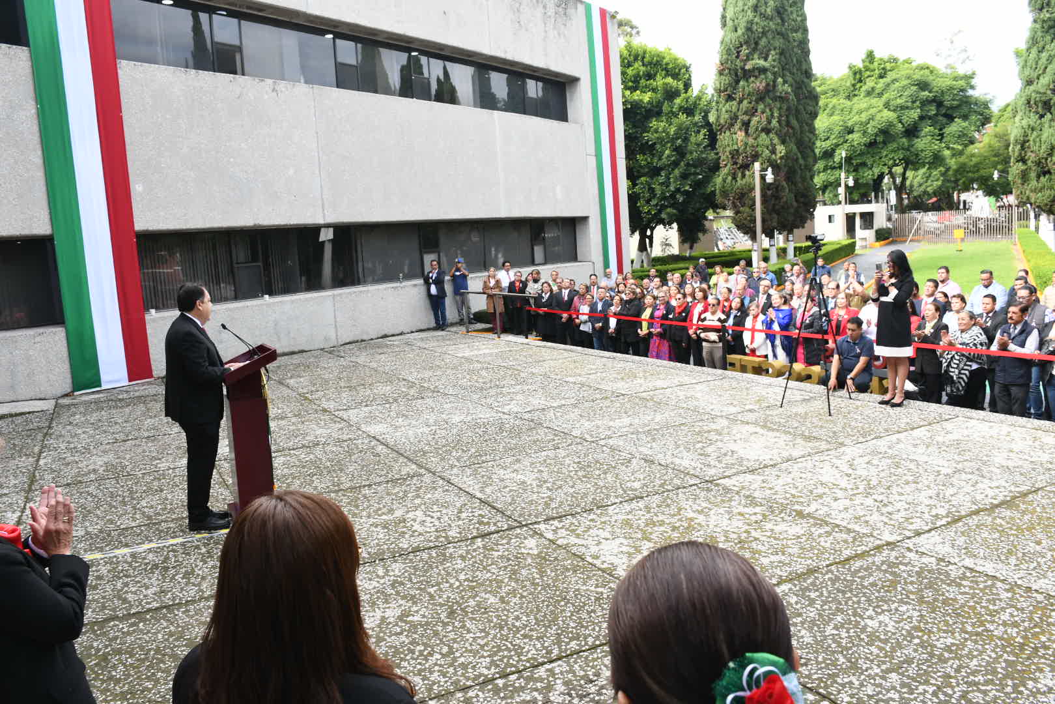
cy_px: 352
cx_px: 528
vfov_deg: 47.9
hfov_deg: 67.4
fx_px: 791
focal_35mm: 27
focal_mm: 18
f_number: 7.1
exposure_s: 1/125
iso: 250
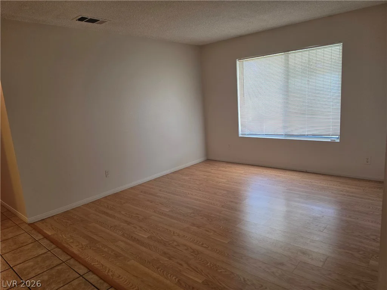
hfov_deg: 73.9
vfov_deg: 58.9
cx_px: 194
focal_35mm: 23
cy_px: 145
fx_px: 257
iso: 100
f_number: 1.4
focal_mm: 6.5
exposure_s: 1/120
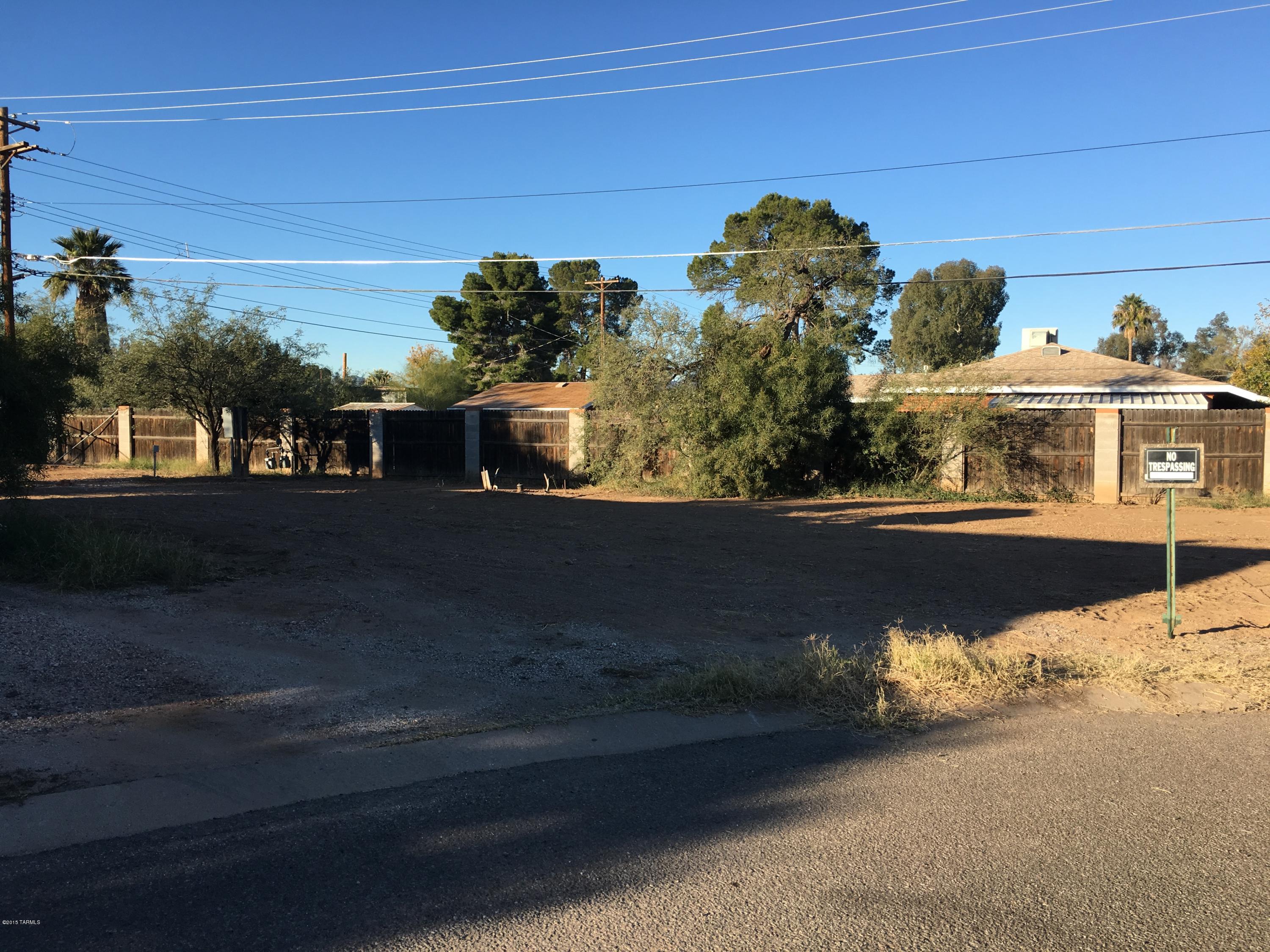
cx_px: 635
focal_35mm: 29
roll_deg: -0.7
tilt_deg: -2.0
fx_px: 1064
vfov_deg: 48.2
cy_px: 476
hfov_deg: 61.7
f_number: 2.2
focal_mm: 4.15
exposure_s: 1/732
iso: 25
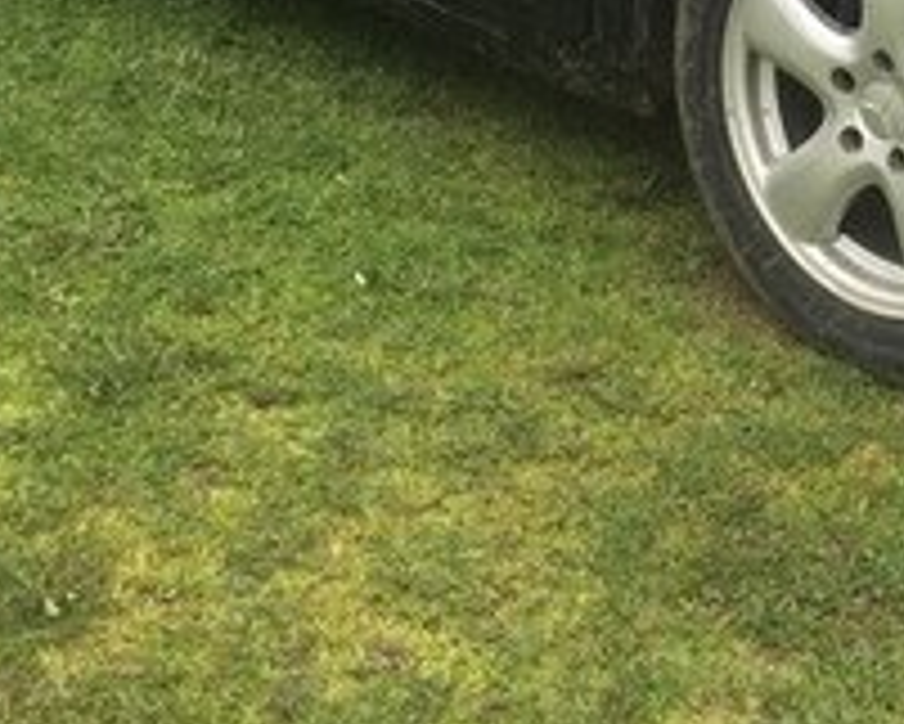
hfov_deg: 20.3
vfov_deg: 15.3
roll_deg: -2.3
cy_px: -366
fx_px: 2489
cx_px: 778
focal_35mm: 93
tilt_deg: -12.2
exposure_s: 1/111
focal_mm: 4.15
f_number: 2.2
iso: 32
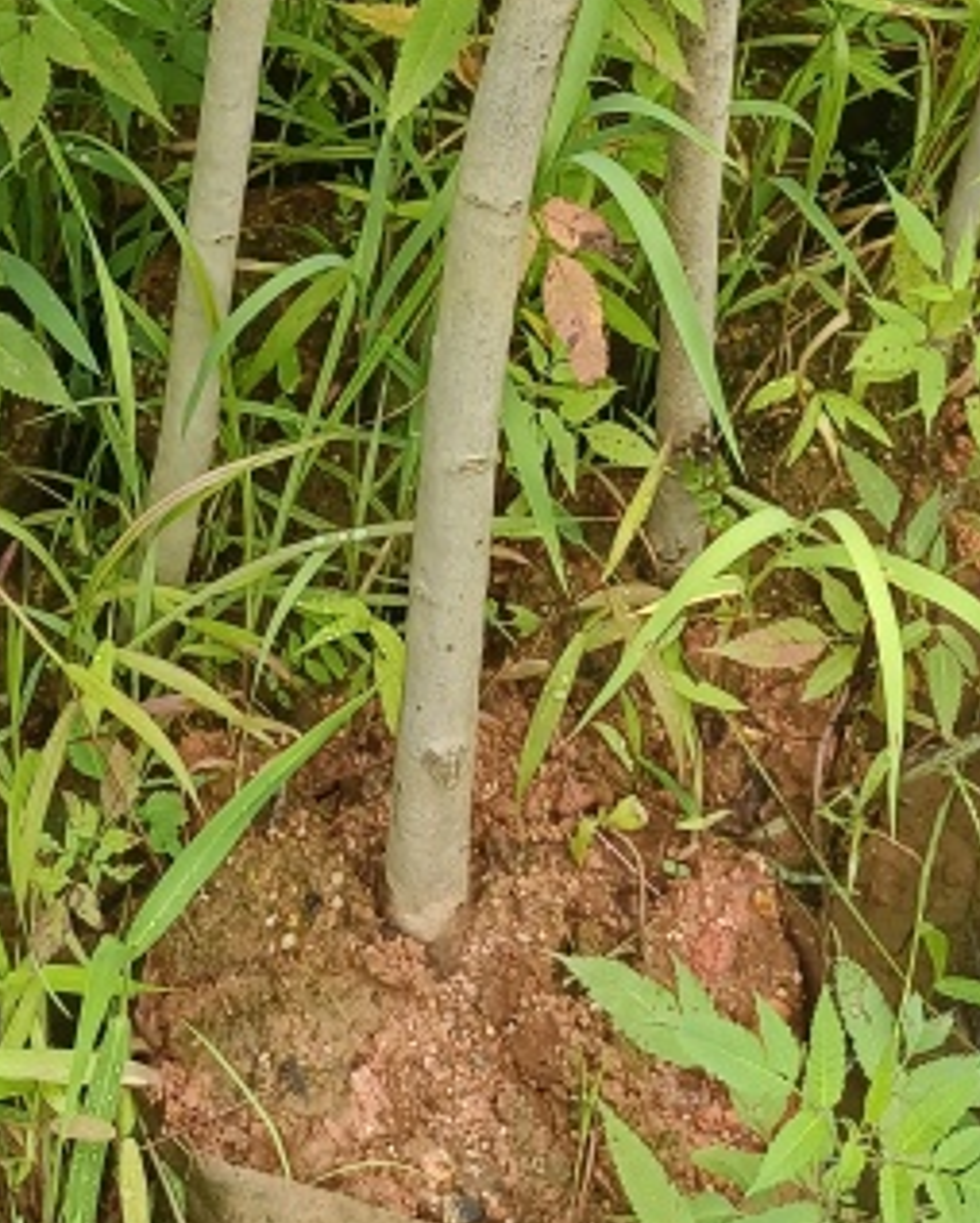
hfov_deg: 18.7
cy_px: -368
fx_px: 2970
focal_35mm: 82
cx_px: 444
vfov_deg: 21.1
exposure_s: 1/100
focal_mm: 4.71
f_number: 1.79
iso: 146
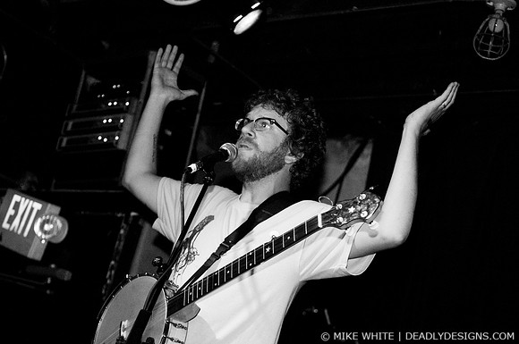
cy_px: 172
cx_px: 260
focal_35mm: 72
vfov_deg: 18.9
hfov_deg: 28.1
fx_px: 1037
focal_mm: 48
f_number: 2.8
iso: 1000
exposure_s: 1/40
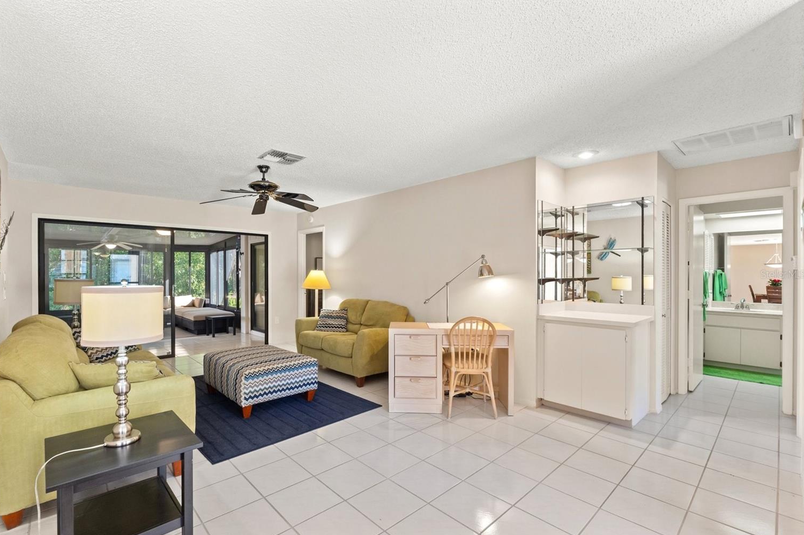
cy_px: 274
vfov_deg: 73.7
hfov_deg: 96.7
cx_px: 379
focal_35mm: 16
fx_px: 357
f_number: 7.1
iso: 400
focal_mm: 10
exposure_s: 1/5
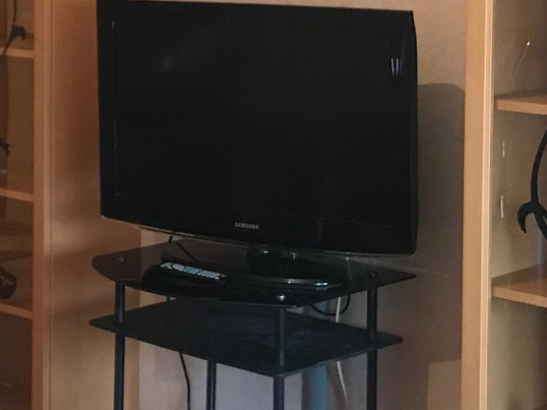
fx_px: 1579
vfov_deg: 14.6
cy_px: 28
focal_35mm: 100
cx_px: 331
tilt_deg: -4.3
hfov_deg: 19.6
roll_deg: -0.4
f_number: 1.8
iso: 80
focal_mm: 3.99
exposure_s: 1/7
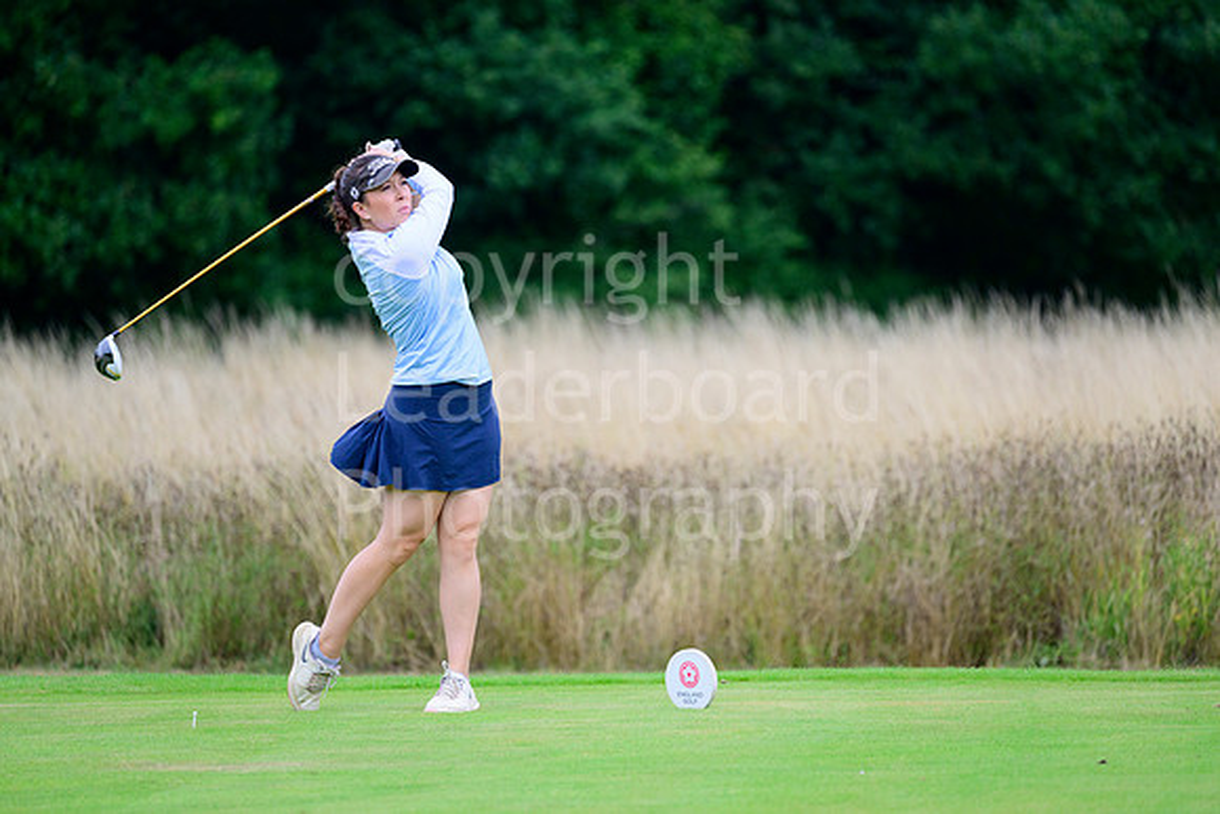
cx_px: 610
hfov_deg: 6.9
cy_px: 407
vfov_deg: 4.6
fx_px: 10169
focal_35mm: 300
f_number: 5.3
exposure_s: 1/2000
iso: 1250
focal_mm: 300
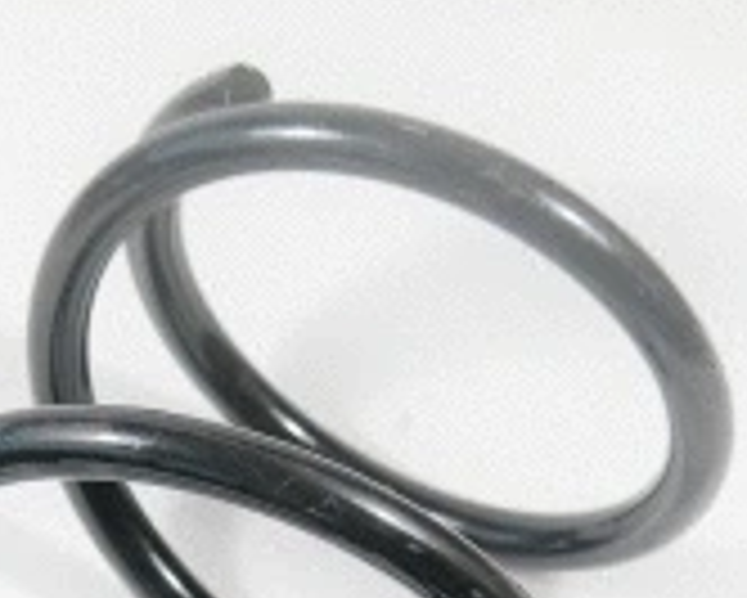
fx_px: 3075
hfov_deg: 13.8
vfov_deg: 10.8
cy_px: 841
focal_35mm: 139
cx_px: 144
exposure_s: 1/50
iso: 200
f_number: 4
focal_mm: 27
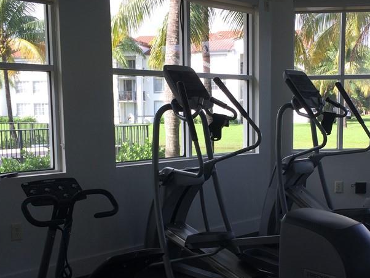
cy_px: 169
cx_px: 218
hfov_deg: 37.4
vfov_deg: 28.5
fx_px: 545
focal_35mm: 51
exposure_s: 1/406
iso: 32
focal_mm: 4.12
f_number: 2.2
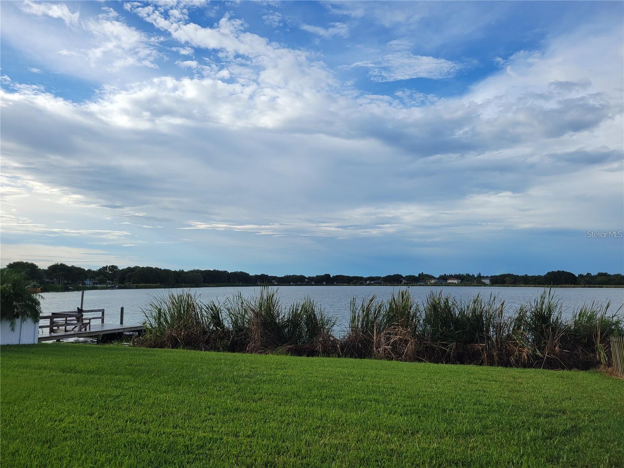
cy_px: 234
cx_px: 312
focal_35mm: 26
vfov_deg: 53.1
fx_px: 469
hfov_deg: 67.3
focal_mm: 5.4
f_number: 1.8
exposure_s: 1/2054
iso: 40
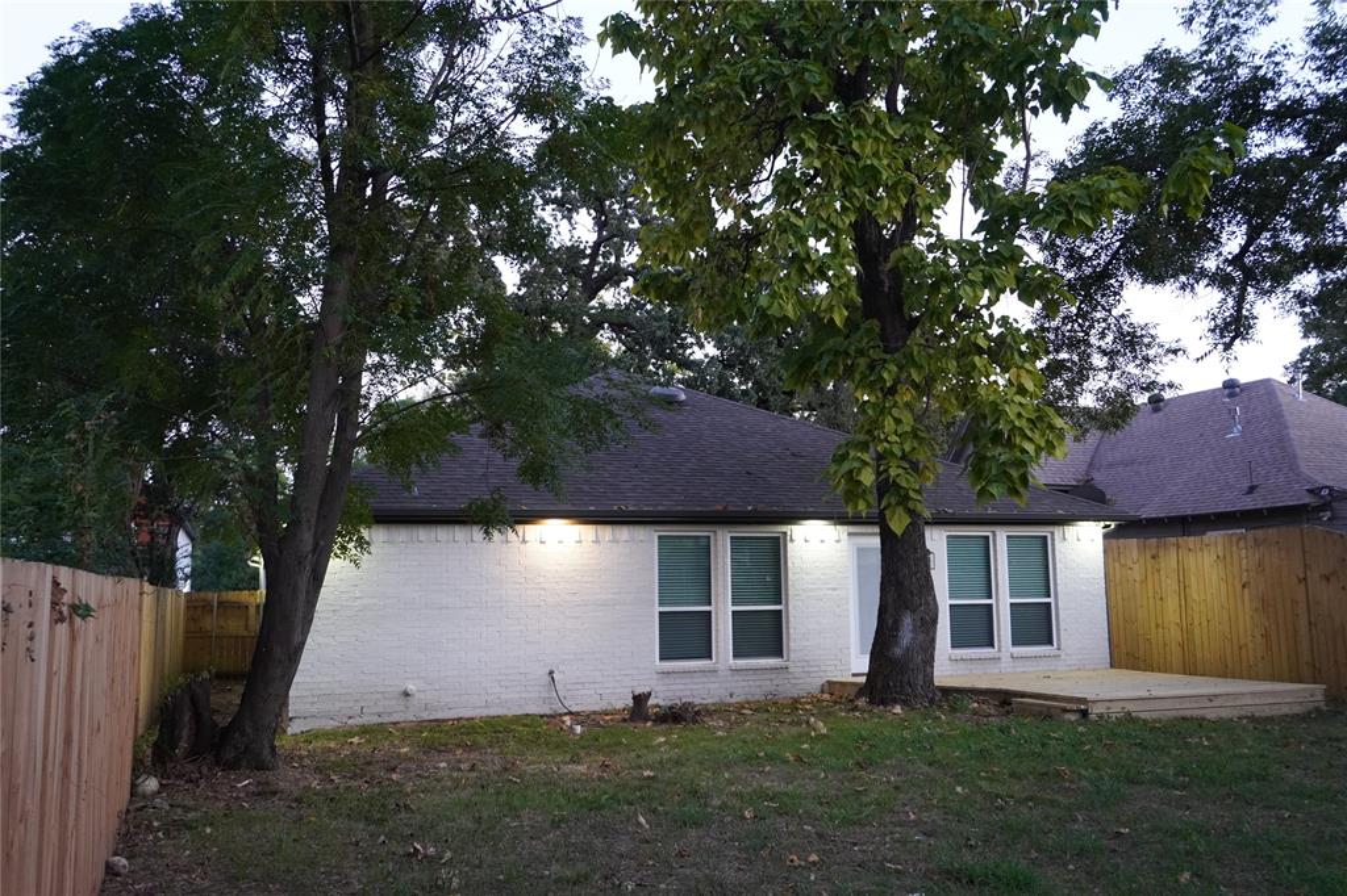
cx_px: 674
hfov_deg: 61.9
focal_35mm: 30
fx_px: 1122
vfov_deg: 43.6
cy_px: 448
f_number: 4
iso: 1600
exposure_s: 1/30
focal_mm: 20
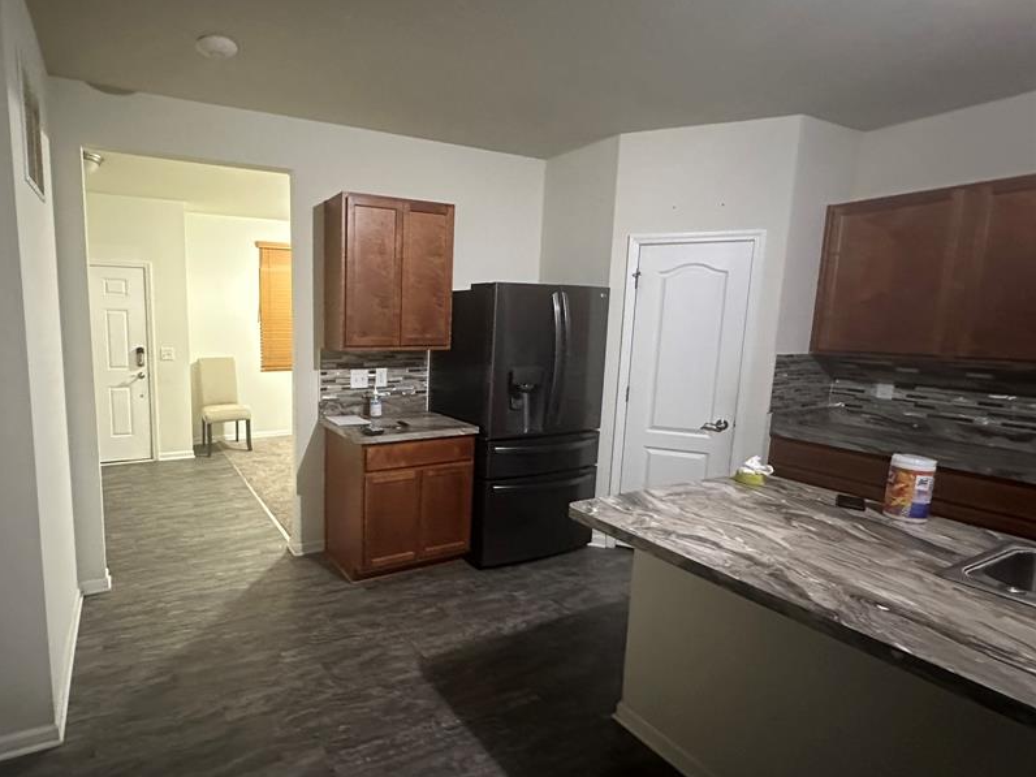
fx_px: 539
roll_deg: -2.2
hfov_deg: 85.5
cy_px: 393
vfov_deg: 71.6
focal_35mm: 18
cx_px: 371
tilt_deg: -7.0
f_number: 2.2
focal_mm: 2.22
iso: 800
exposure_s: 1/40
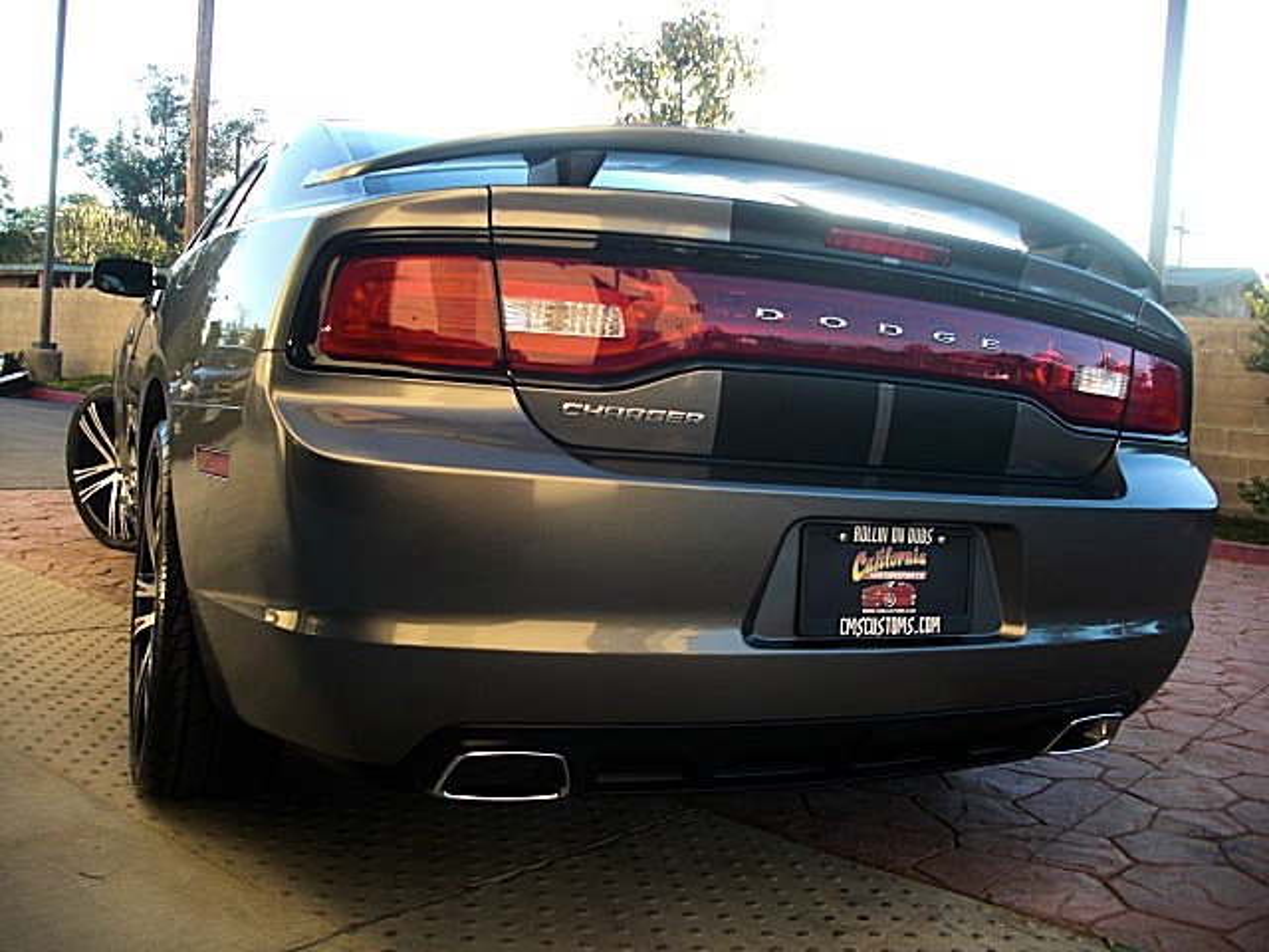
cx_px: 634
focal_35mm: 36
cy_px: 476
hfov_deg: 51.4
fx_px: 1320
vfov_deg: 39.7
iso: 50
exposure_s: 1/80
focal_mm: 6.3
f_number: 2.8
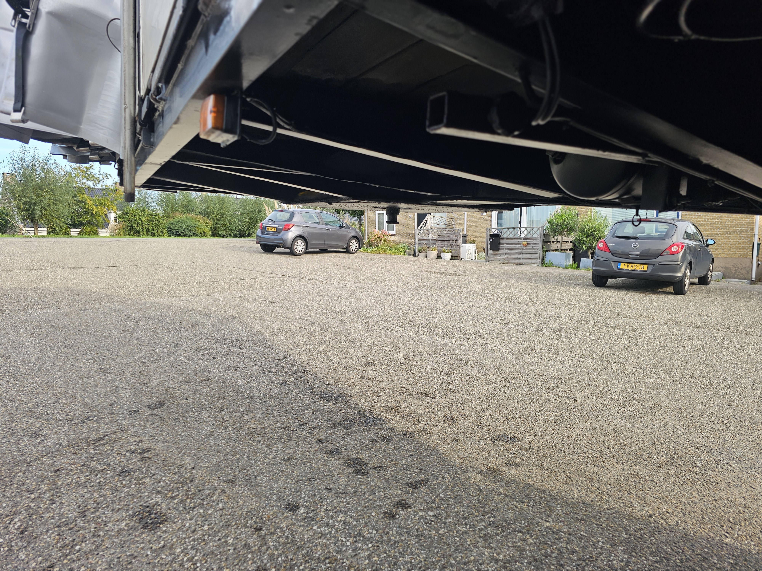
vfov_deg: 58.9
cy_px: 286
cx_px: 381
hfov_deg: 73.9
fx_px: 506
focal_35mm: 23
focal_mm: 6.3
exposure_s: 1/130
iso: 10
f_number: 1.7
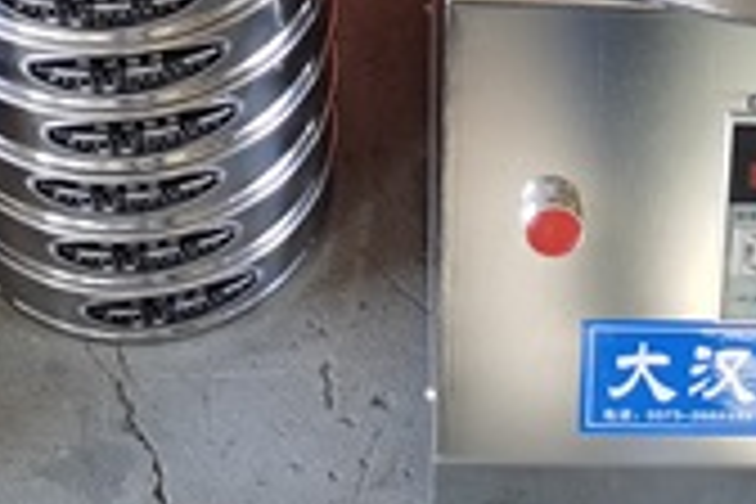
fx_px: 2814
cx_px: 346
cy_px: -140
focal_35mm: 134
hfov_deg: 15.3
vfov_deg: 10.0
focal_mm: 5.58
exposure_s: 1/100
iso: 80
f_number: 1.8
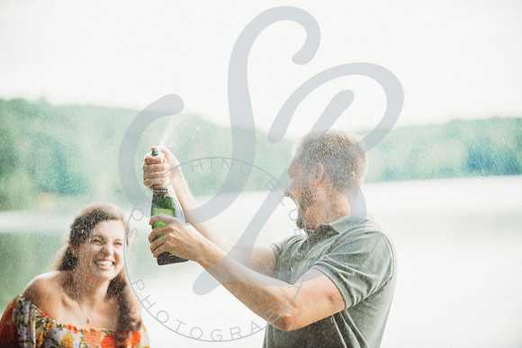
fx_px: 1523
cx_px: 261
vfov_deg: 13.0
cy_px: 174
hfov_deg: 19.5
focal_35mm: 105
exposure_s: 1/200
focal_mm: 105
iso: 1600
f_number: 2.8
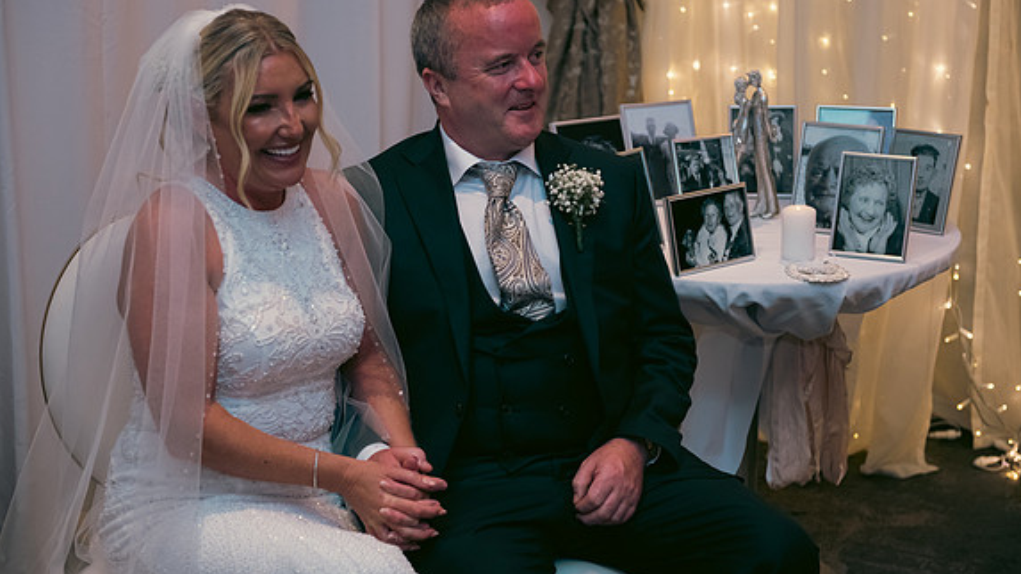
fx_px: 1895
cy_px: 256
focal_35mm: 70
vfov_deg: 17.2
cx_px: 510
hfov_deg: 30.2
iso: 800
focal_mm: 66
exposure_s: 1/160
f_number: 3.5
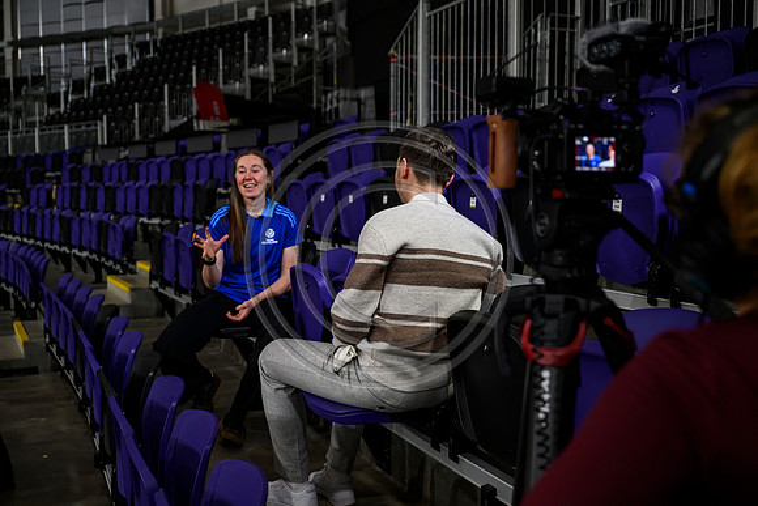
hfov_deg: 48.4
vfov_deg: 33.4
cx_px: 379
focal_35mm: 40
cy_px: 253
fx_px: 842
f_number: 3.5
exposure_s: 1/400
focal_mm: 40
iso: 4000
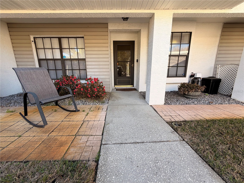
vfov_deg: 85.7
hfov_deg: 102.1
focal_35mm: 14
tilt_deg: -12.1
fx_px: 99
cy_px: 92
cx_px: 122
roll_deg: +1.1
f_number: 2.2
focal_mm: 2.22
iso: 40
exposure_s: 1/172
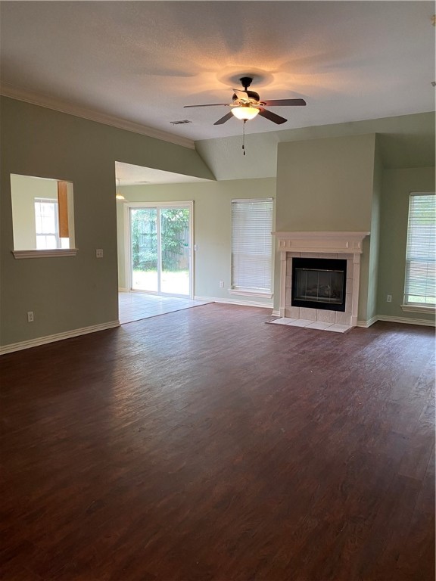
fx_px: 437
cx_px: 218
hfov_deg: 53.1
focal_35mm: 26
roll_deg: -0.8
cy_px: 290
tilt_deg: -5.5
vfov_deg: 67.3
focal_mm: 4.25
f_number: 1.8
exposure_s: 1/60
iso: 200
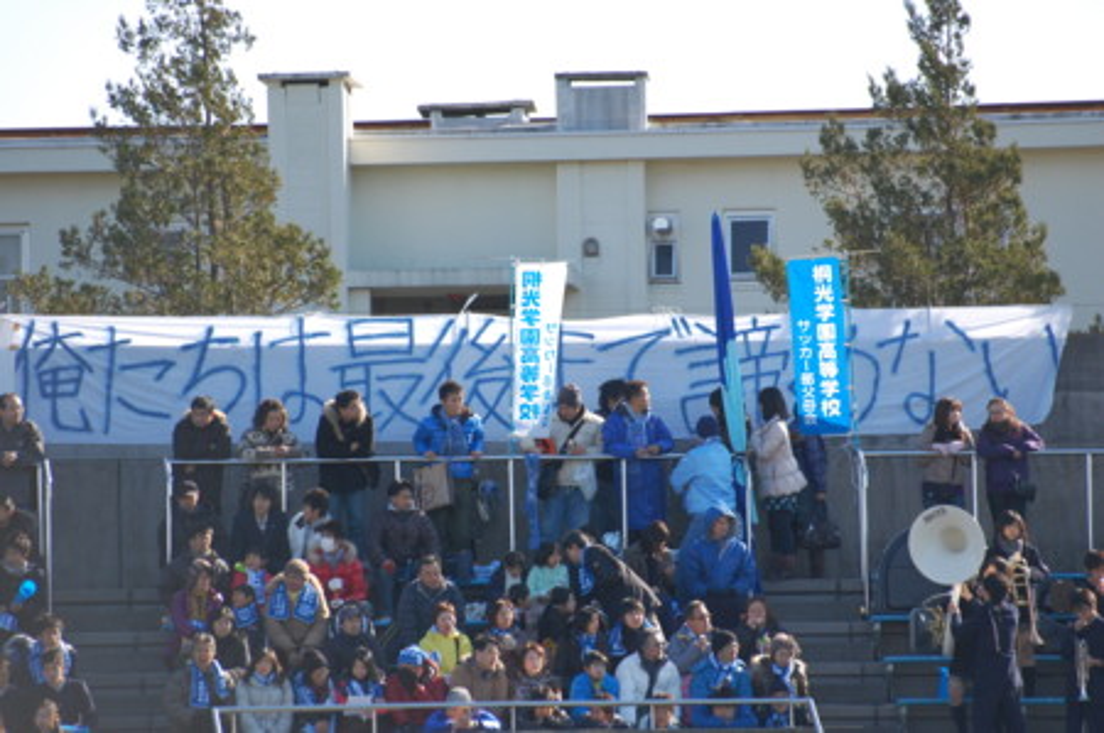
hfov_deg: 5.7
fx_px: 11028
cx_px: 552
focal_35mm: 360
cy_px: 366
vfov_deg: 3.8
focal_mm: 240
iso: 400
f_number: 5.3
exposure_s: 1/800
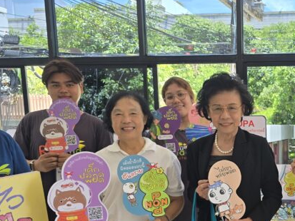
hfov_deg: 32.0
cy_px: 207
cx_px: 270
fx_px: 486
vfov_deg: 24.8
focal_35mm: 57
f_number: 1.7
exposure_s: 1/100
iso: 50
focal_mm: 6.3
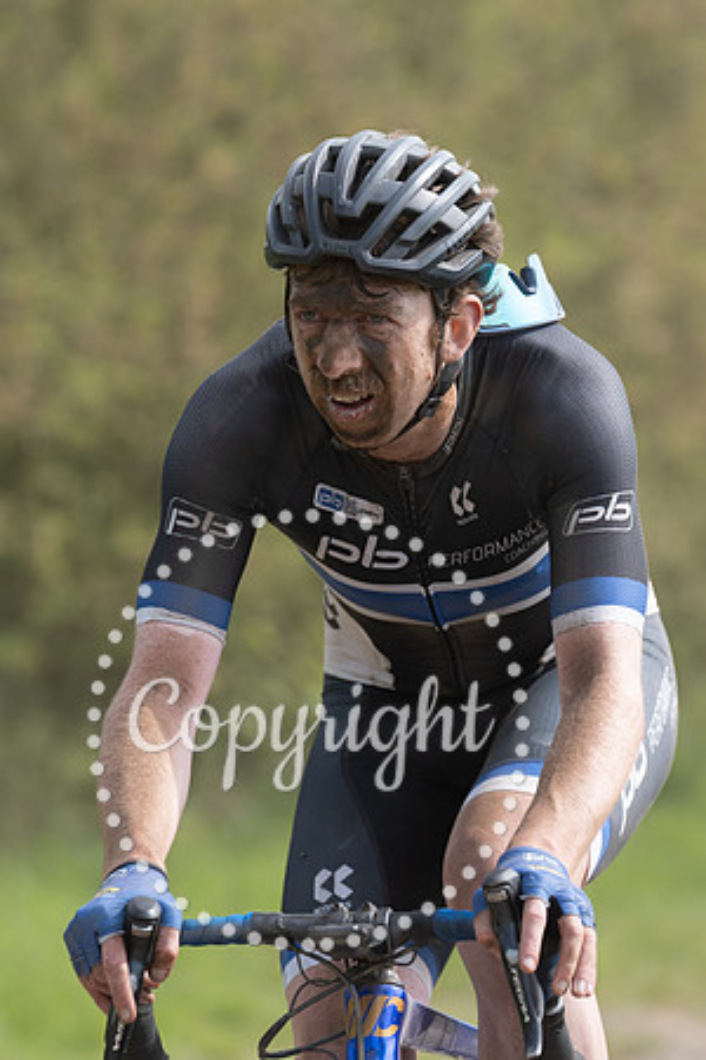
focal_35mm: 312
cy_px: 429
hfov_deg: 4.4
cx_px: 190
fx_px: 9188
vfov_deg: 6.6
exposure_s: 1/1000
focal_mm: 175
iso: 200
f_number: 3.5
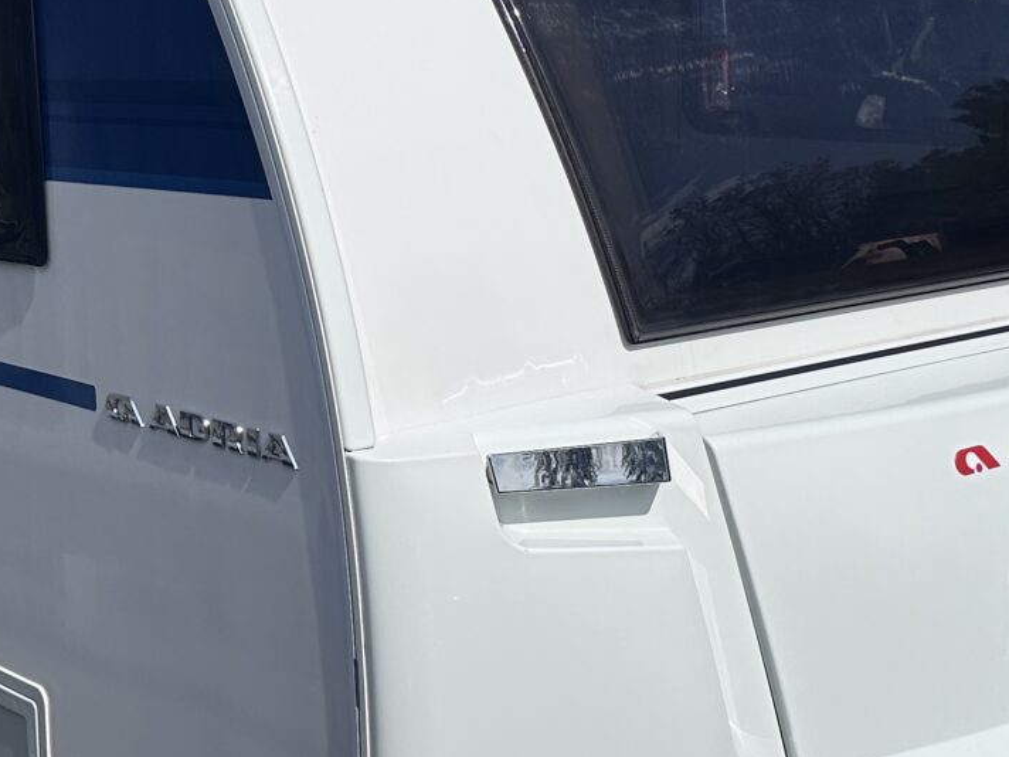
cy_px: 286
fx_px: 2011
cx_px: 524
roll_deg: +0.2
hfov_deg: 28.2
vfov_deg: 21.3
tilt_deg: -6.1
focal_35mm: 69
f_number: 1.78
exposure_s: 1/15625
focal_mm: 6.86
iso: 80
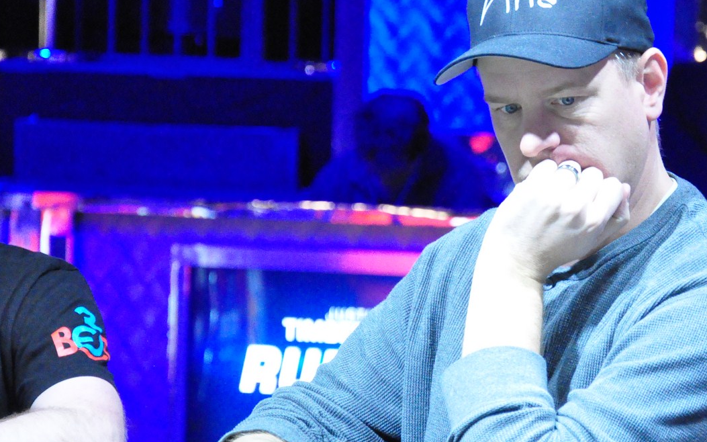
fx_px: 4451
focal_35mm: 231
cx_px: 530
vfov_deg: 5.7
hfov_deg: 9.1
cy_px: 220
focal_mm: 98
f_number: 5.6
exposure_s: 1/50
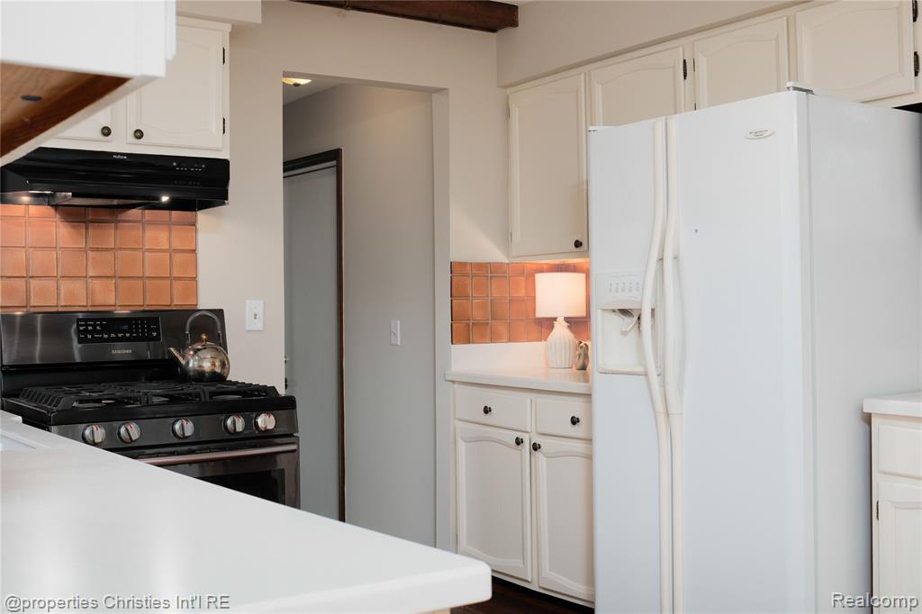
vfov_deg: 32.6
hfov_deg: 47.4
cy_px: 307
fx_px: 1050
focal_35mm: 41
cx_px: 461
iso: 800
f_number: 5.6
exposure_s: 1/250
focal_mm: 27
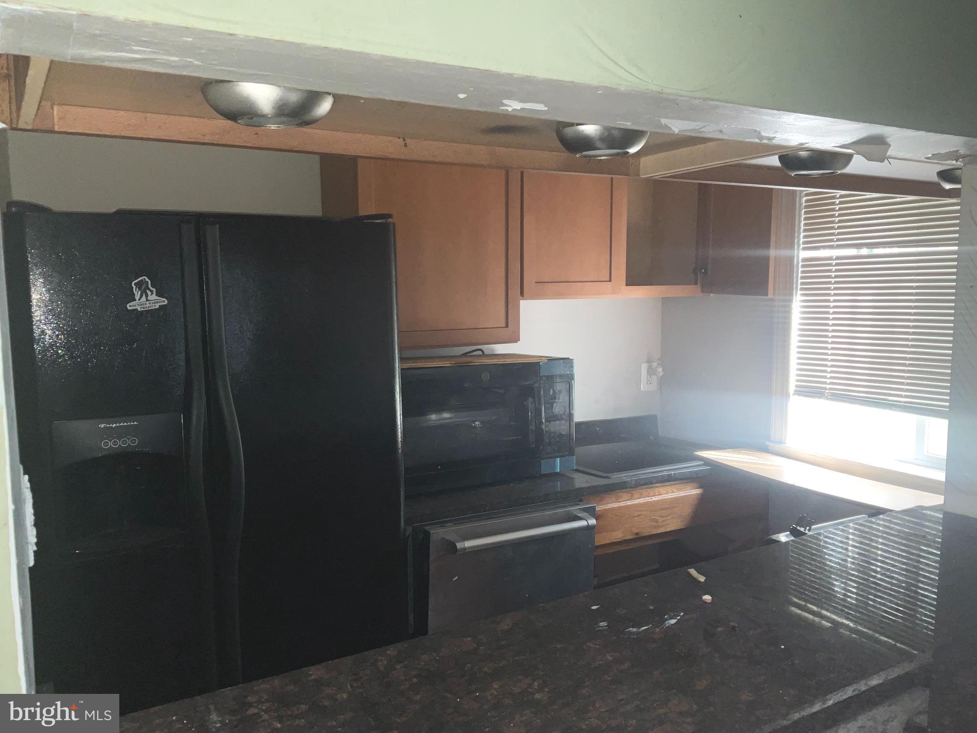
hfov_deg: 61.7
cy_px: 366
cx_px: 488
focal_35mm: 29
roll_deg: +0.2
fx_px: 818
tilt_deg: -6.3
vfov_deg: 48.2
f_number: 1.8
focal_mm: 3
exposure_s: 1/60
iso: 20
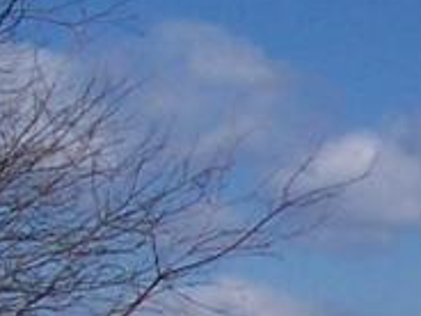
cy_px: 389
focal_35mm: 265
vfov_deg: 5.6
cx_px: 1187
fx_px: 3223
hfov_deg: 6.8
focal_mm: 6.3
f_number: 5.6
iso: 80
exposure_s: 1/800
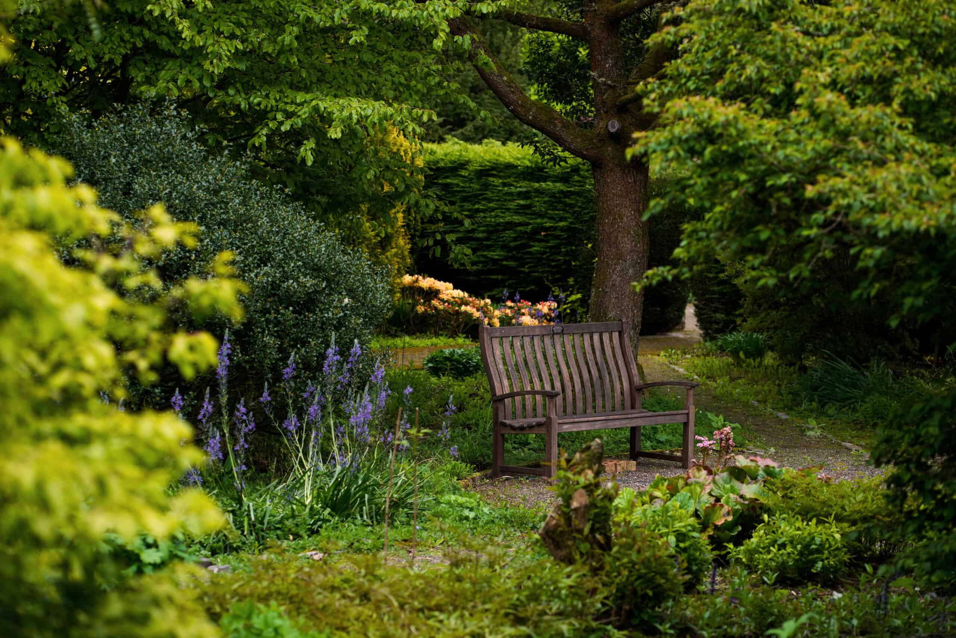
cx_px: 478
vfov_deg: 16.1
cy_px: 319
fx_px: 2257
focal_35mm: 85
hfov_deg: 23.9
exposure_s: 1/500
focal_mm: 85
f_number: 3.5
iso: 400
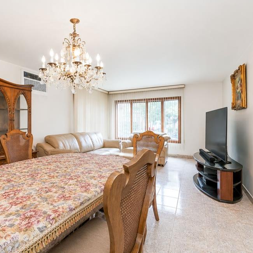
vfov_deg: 74.8
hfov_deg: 74.3
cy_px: 123
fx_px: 165
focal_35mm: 20
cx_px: 106
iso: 1600
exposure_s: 1/80
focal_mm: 10
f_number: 7.1
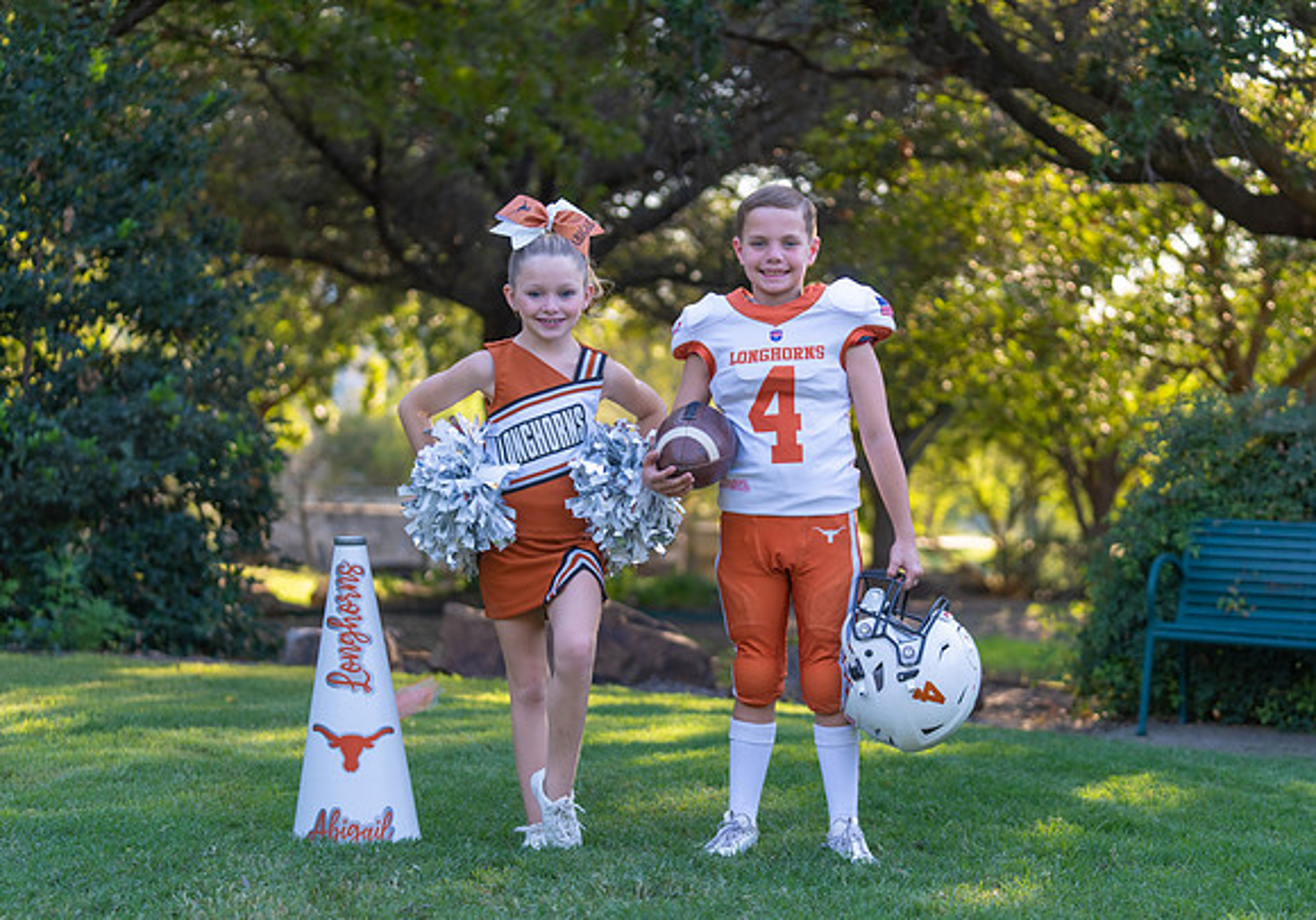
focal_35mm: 75
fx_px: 2787
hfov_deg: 26.6
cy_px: 478
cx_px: 707
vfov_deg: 18.7
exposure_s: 1/320
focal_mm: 70
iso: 200
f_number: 2.8
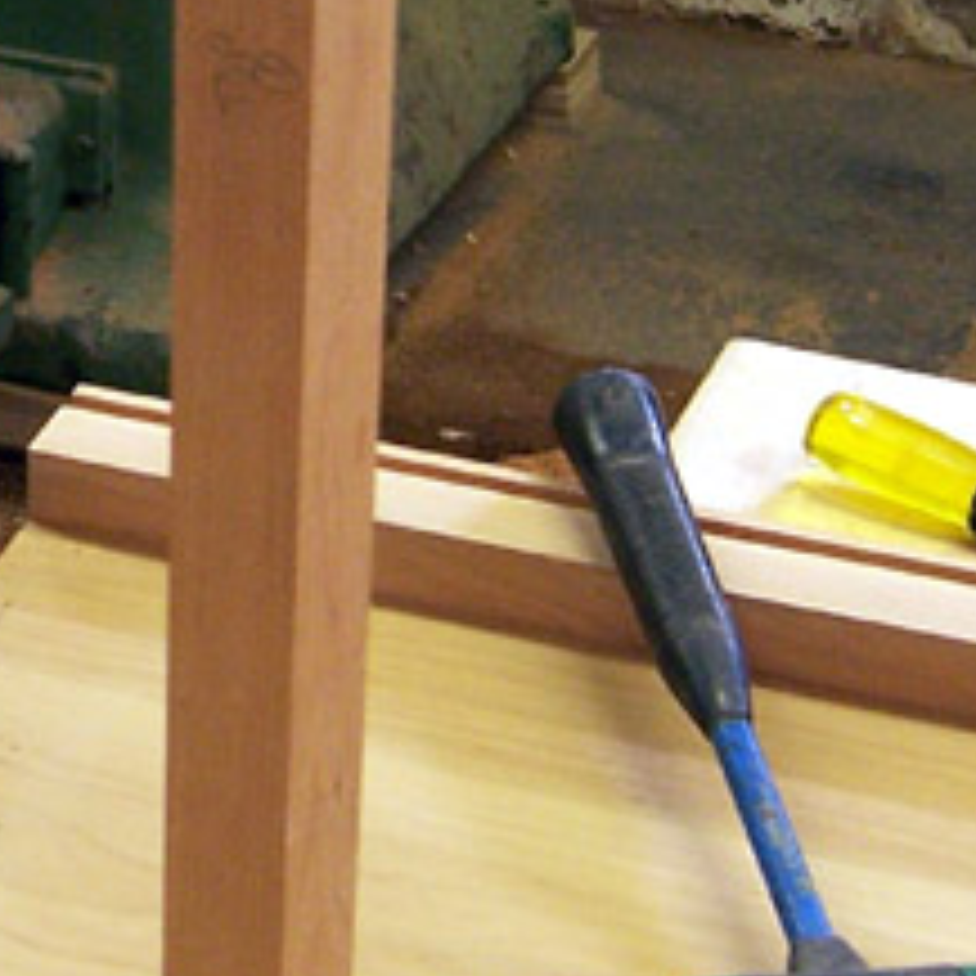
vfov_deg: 17.8
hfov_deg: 17.5
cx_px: -4
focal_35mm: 97
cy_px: 207
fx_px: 3094
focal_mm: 5.5
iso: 140
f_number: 3.4
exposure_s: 1/15
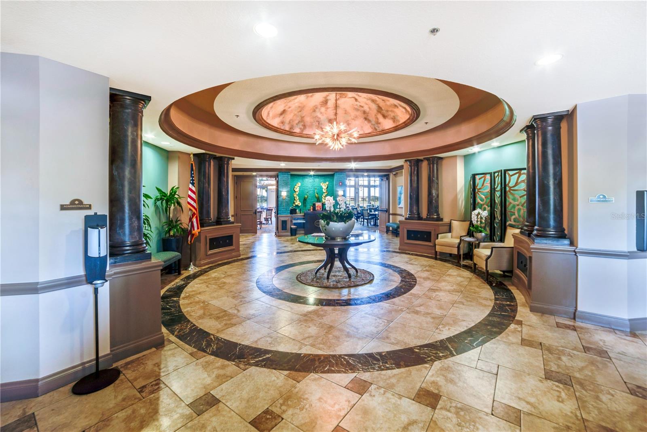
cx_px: 324
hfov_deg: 104.2
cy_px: 216
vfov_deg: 81.2
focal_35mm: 14
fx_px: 252
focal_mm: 14
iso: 100
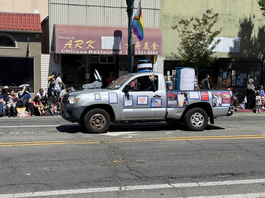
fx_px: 367
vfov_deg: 30.3
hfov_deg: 39.7
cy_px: 99
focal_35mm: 48
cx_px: 132
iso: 64
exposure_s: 1/5587
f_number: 1.78
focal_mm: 6.76
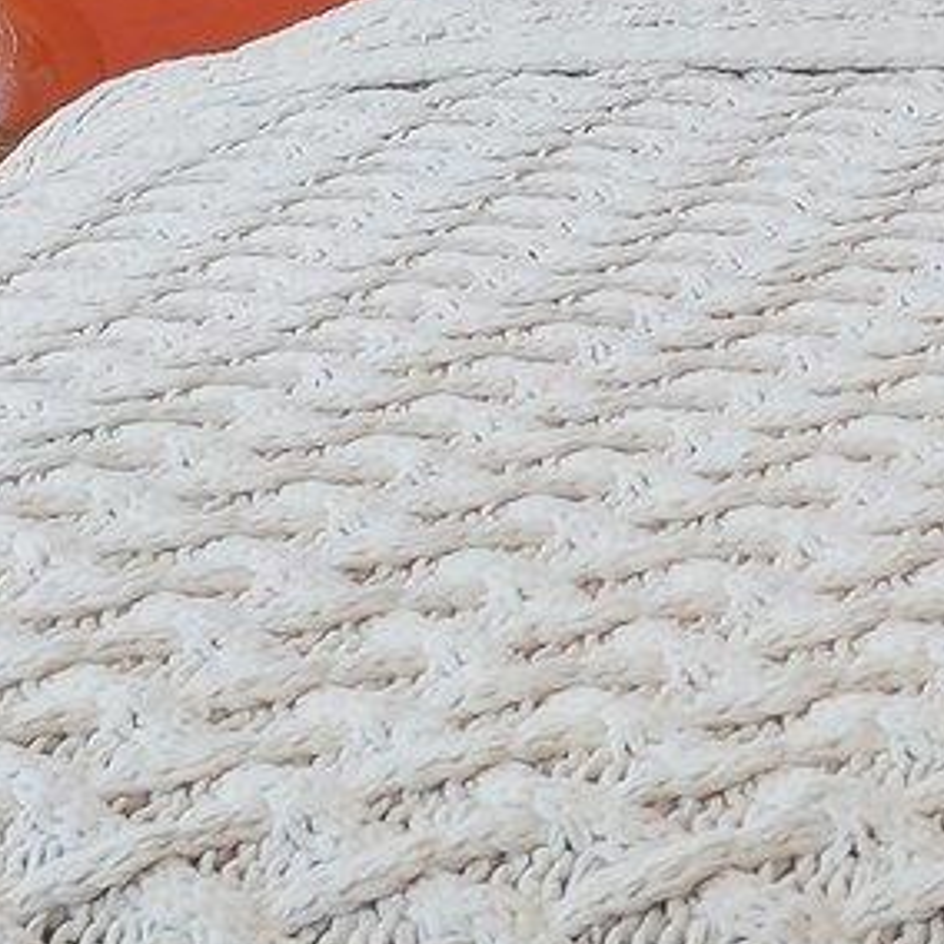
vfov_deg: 8.8
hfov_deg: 8.4
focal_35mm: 184
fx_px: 5677
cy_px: -1132
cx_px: 2490
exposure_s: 1/40
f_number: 8
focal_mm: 20.3
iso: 100
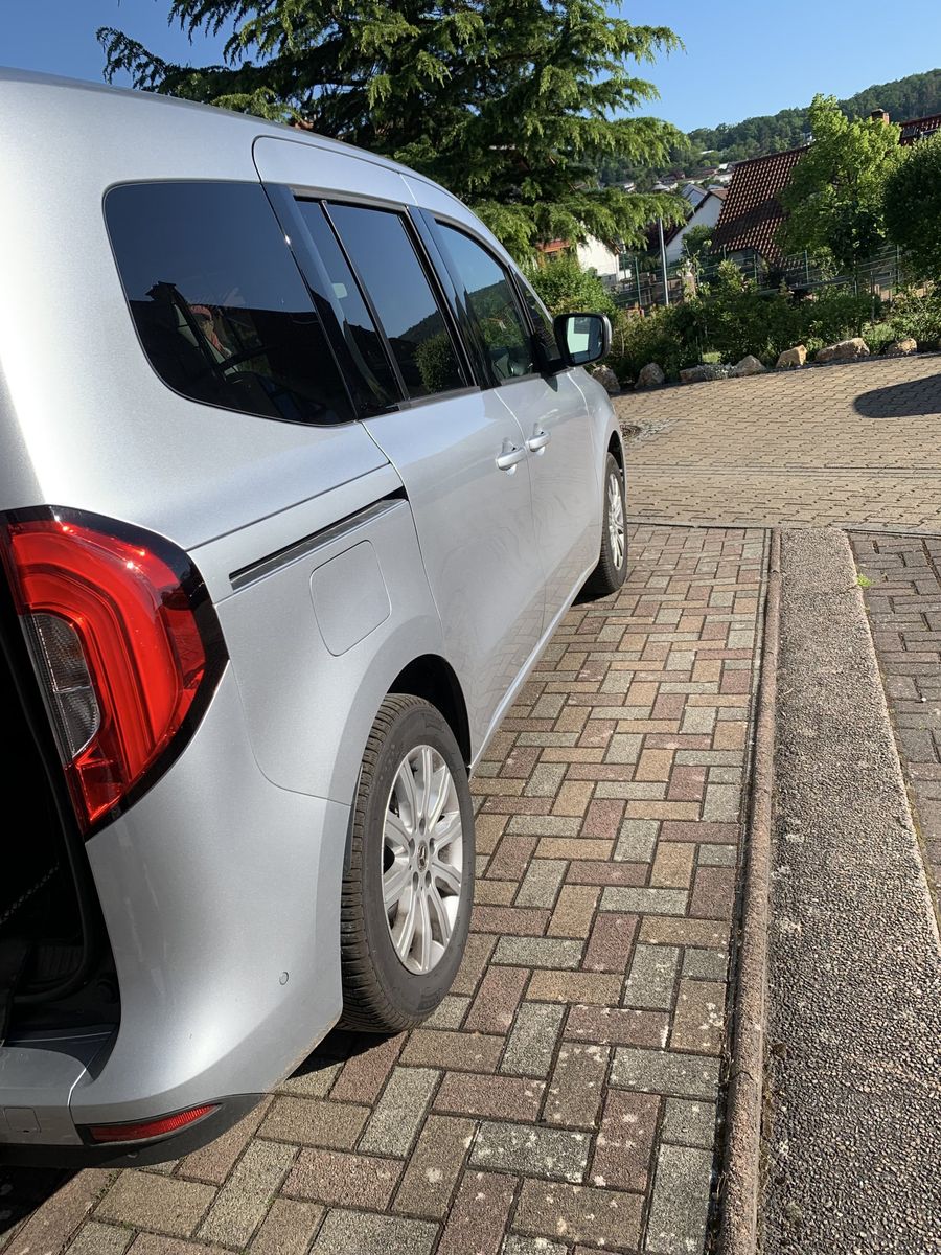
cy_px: 628
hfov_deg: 53.1
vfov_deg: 67.3
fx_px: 942
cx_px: 470
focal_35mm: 26
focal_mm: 4.25
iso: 25
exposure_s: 1/1661
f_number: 1.8
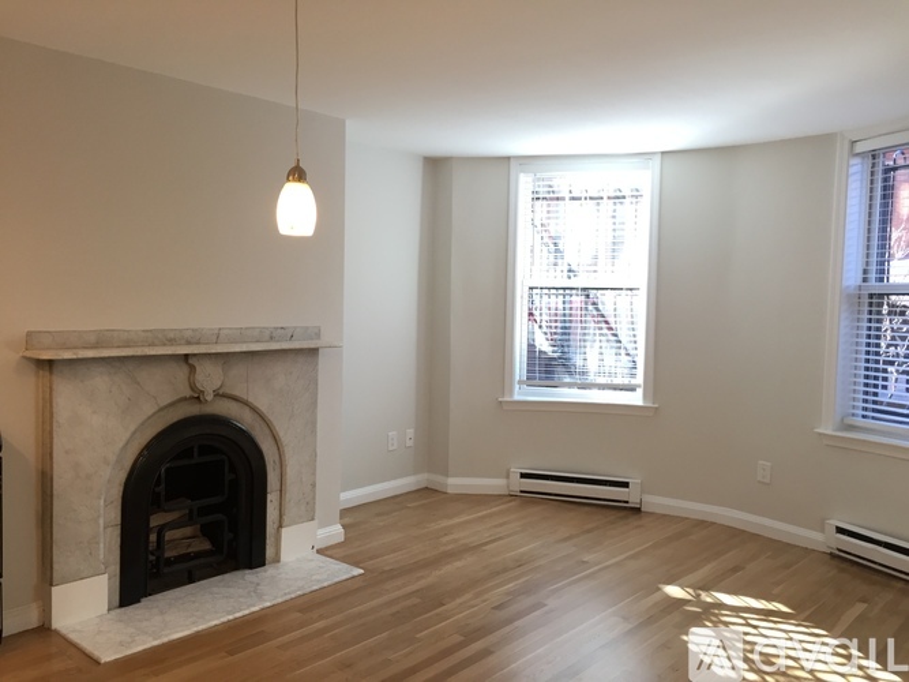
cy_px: 341
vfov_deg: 48.2
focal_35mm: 29
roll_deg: -0.9
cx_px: 454
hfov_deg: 61.7
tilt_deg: -2.5
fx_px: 761
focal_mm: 4.15
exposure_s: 1/30
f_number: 2.2
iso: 40
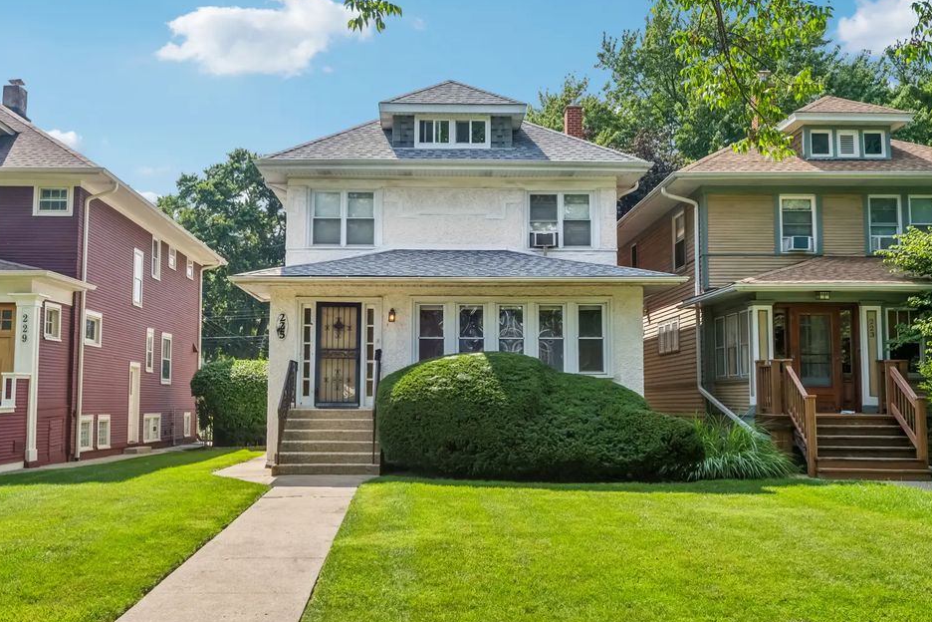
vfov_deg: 37.9
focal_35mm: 35
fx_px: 906
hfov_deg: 54.4
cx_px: 437
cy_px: 313
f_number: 11
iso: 200
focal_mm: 32
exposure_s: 1/250
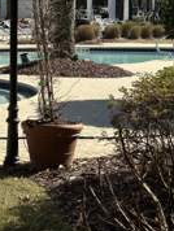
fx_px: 863
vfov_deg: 15.2
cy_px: 43
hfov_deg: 11.1
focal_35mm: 129
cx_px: -74
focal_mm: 6.86
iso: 64
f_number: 1.78
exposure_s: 1/4016
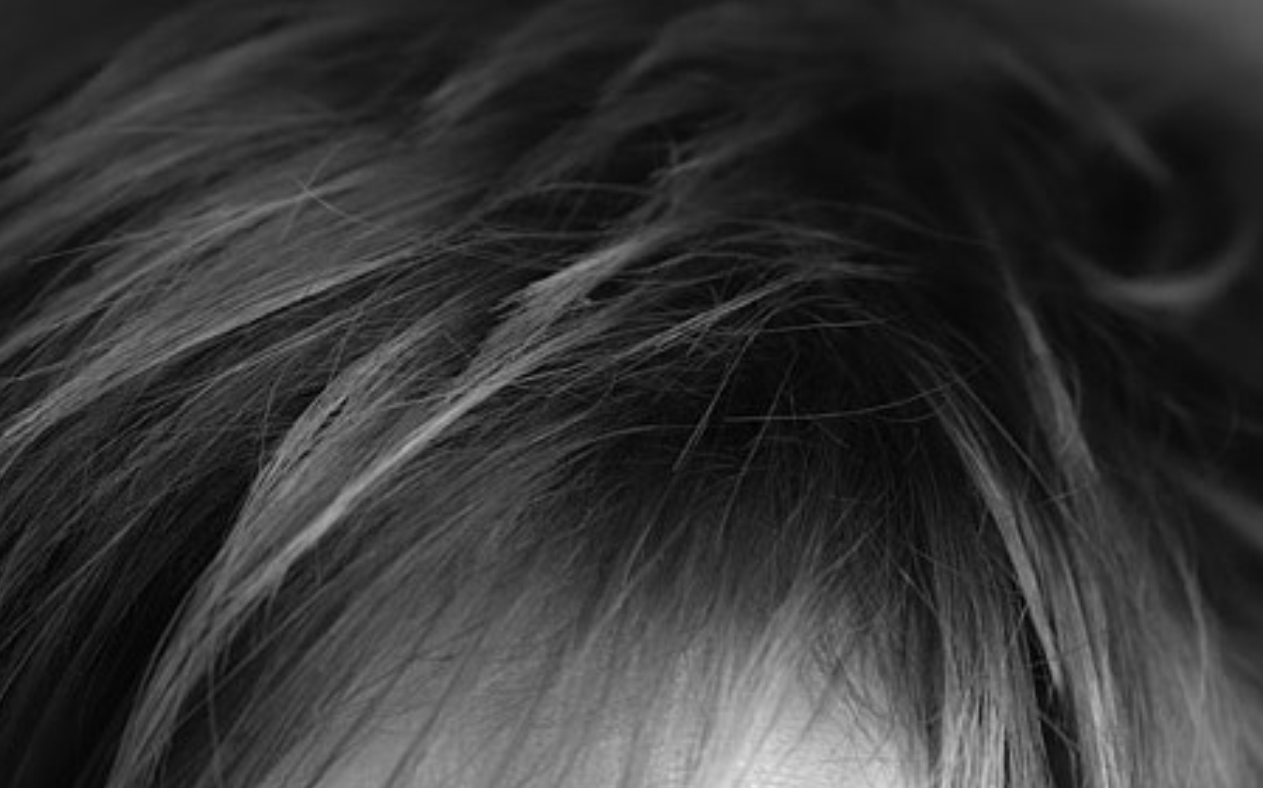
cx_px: 821
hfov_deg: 6.8
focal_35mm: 309
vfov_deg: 4.2
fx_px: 10629
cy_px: 1254
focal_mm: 85
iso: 100
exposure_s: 1/1600
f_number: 2
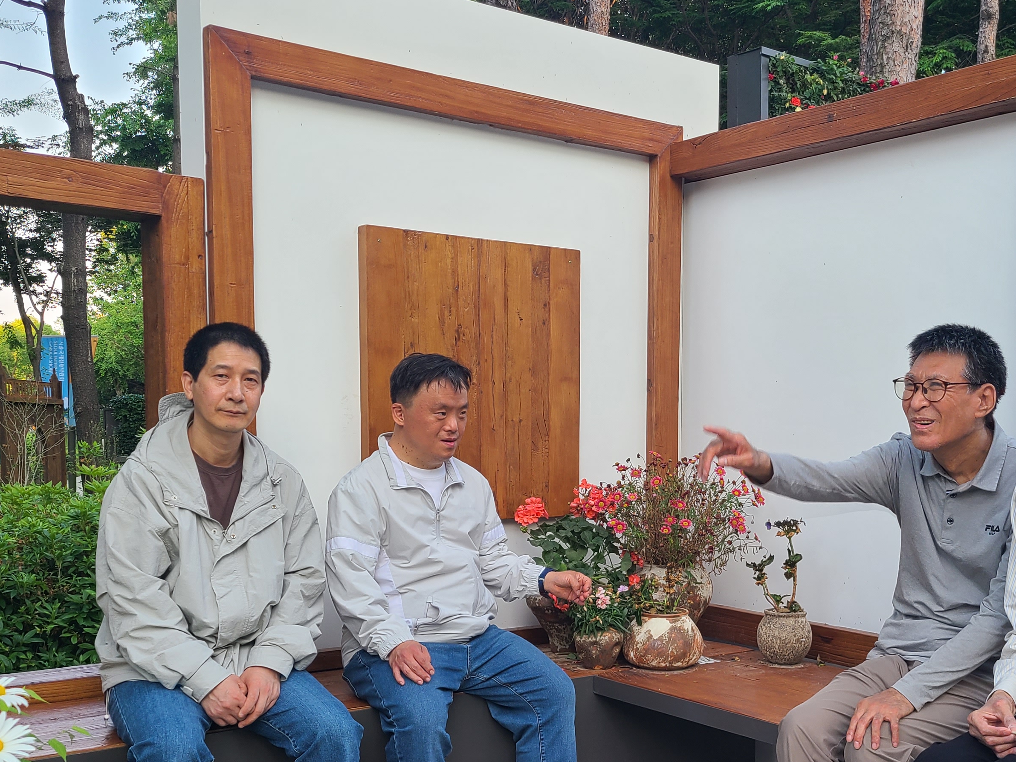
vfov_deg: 32.6
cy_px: 514
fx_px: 1291
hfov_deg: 42.4
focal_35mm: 44
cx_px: 673
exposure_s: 1/120
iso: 40
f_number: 1.8
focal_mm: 5.4
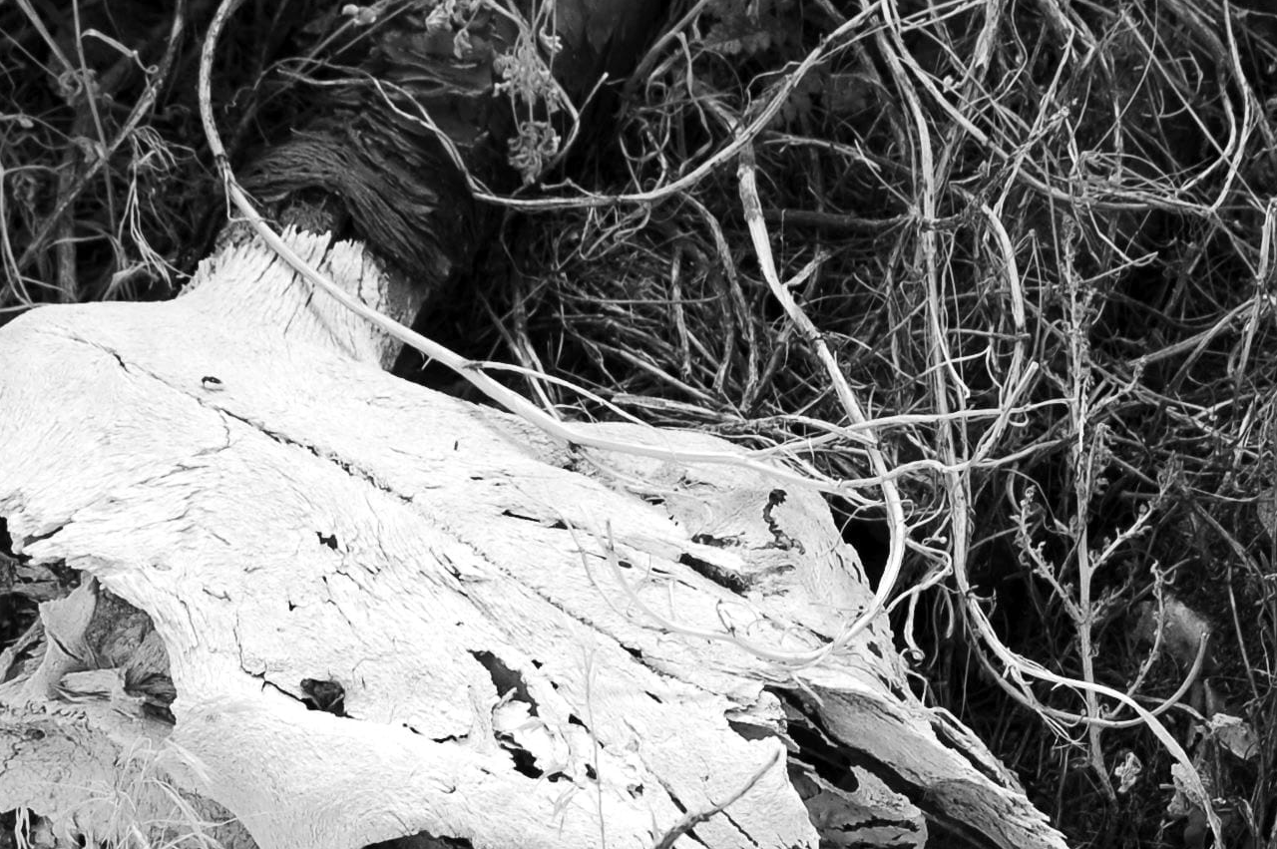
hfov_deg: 14.5
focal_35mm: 141
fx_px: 4997
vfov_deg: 9.6
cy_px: 954
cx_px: 996
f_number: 9
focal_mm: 40
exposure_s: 1/320
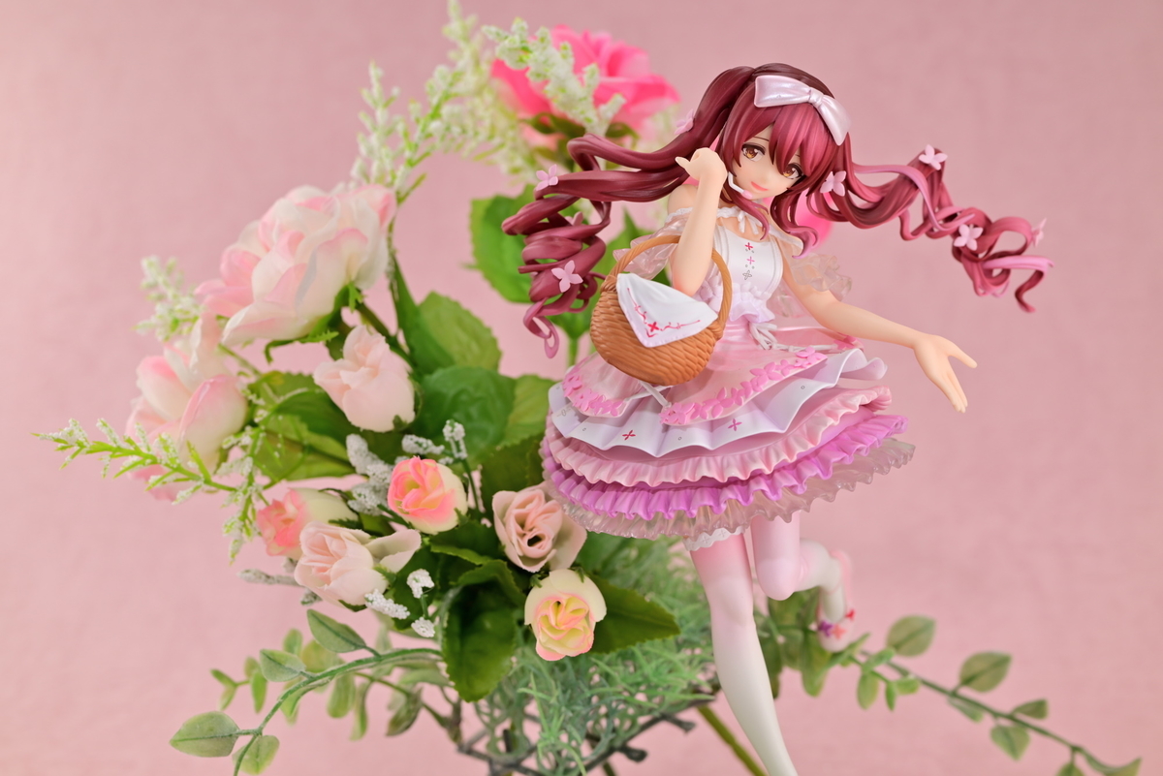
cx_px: 582
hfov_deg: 39.6
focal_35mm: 50
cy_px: 388
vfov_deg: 27.0
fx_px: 1616
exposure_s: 1/1.3
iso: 100
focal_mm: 50
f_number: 6.3
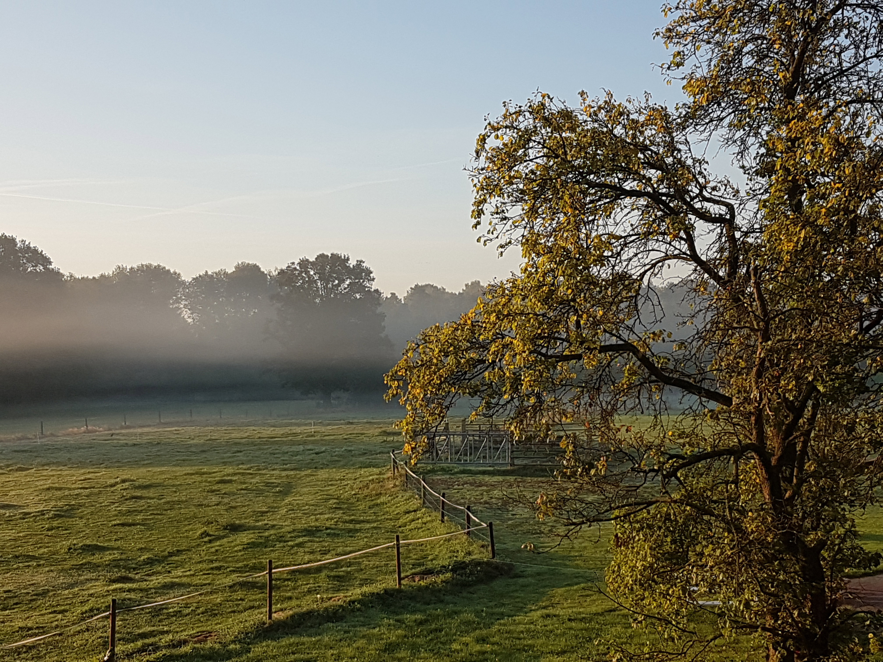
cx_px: 442
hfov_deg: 67.3
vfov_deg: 53.1
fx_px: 663
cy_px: 331
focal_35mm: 26
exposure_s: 1/1032
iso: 40
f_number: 1.7
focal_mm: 4.2
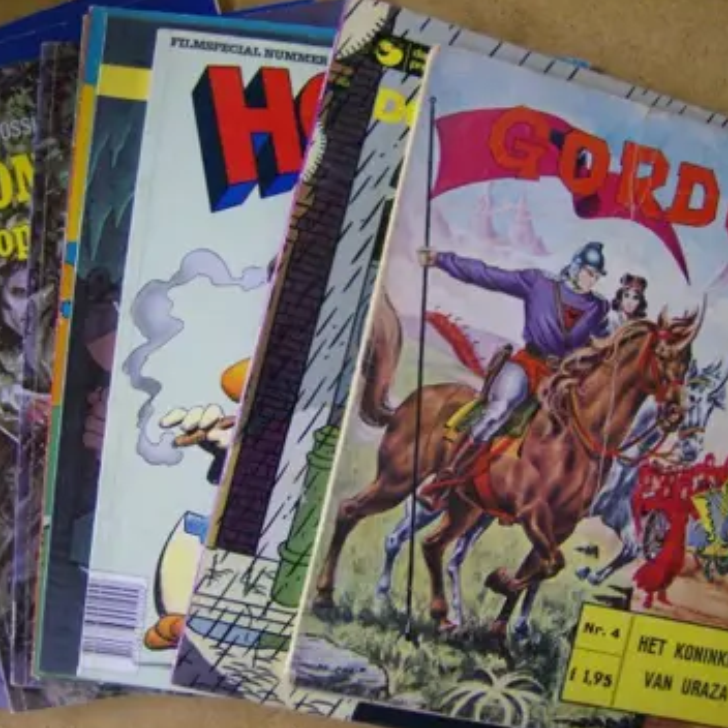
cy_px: 368
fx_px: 1023
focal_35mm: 43
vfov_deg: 39.2
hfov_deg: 39.2
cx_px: 351
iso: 200
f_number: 2.8
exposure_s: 1/26
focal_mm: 6
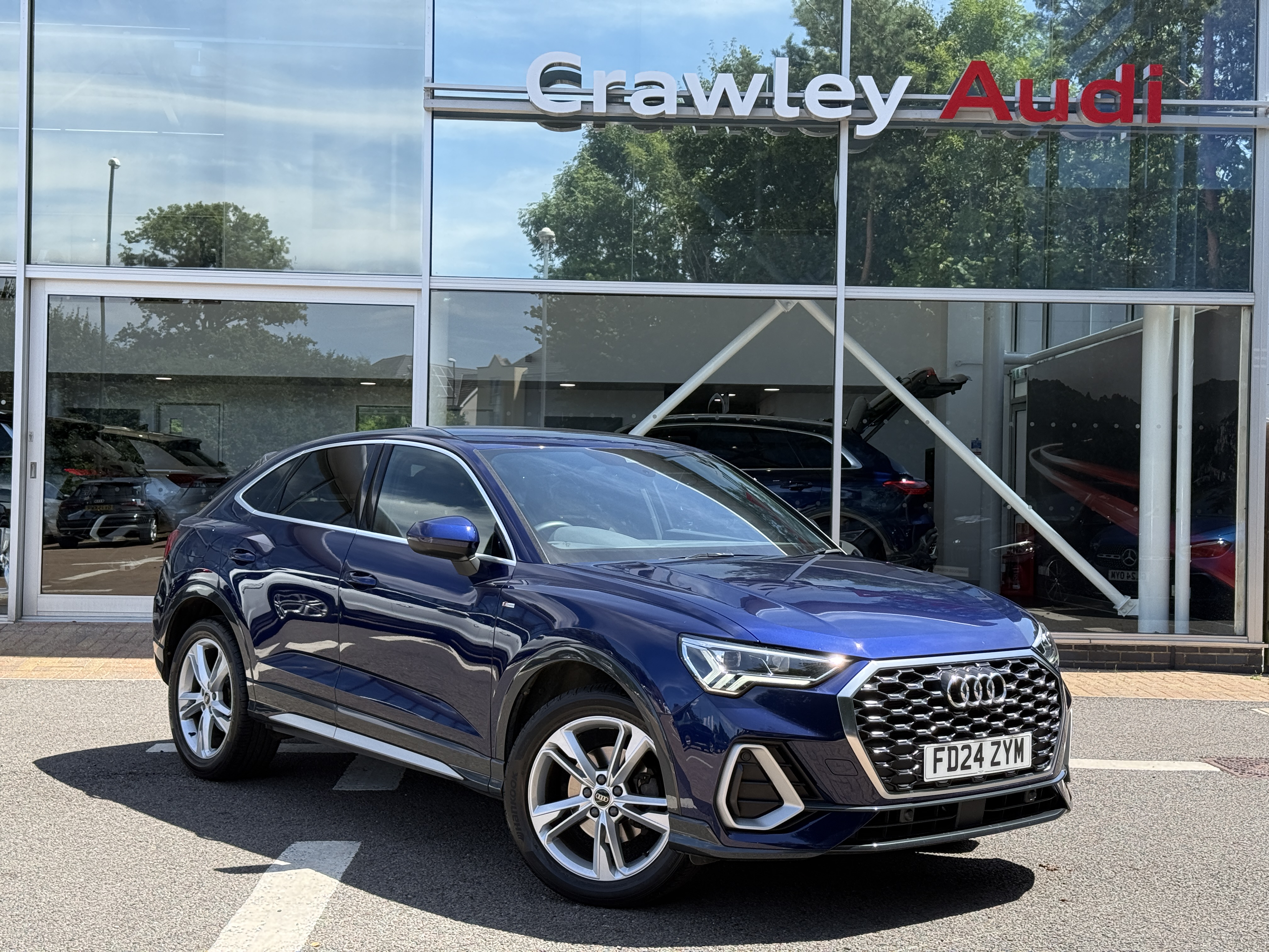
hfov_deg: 39.7
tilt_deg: +0.9
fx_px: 1760
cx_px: 634
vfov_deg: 30.3
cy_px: 476
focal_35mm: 48
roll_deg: -1.1
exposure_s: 1/1838
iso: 100
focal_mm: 6.76
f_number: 1.78
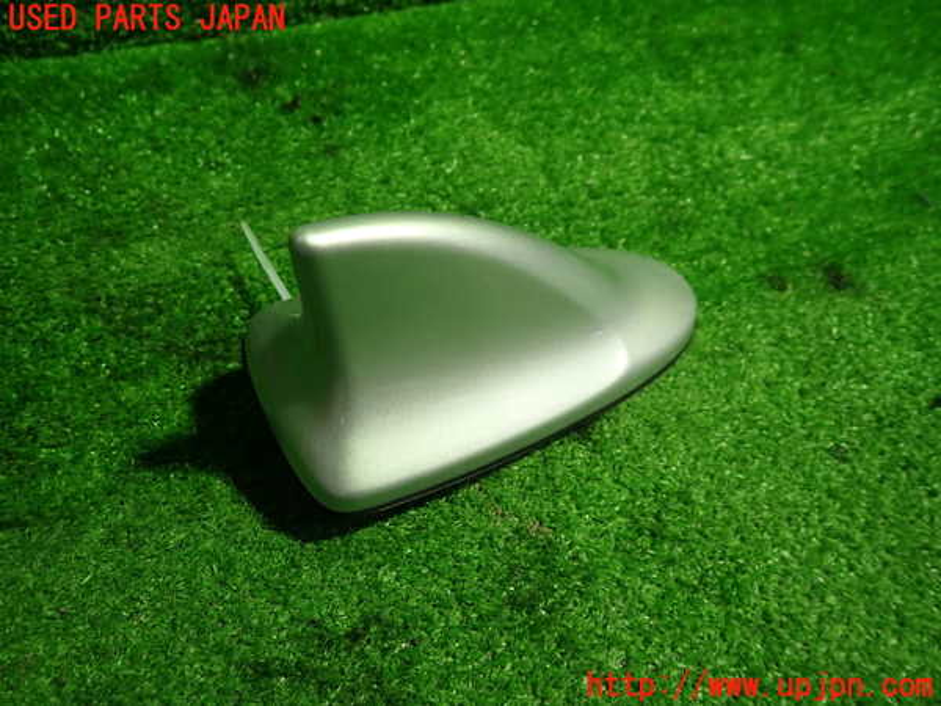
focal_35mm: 25
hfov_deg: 69.4
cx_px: 470
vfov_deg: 54.9
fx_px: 680
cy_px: 353
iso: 200
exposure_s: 1/50
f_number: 2
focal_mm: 4.5
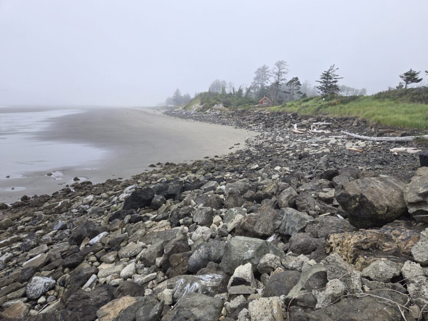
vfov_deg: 56.8
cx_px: 219
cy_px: 165
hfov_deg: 71.6
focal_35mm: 24
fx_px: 297
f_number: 1.8
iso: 25
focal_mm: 5.4
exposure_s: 1/566
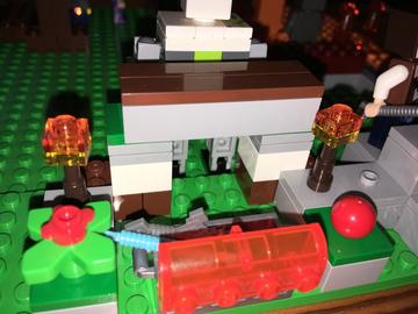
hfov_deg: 61.7
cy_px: 157
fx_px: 350
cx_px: 209
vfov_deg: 48.2
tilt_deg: -36.2
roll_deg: -6.5
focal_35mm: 29
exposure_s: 1/267
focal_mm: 4.15
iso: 25
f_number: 2.2
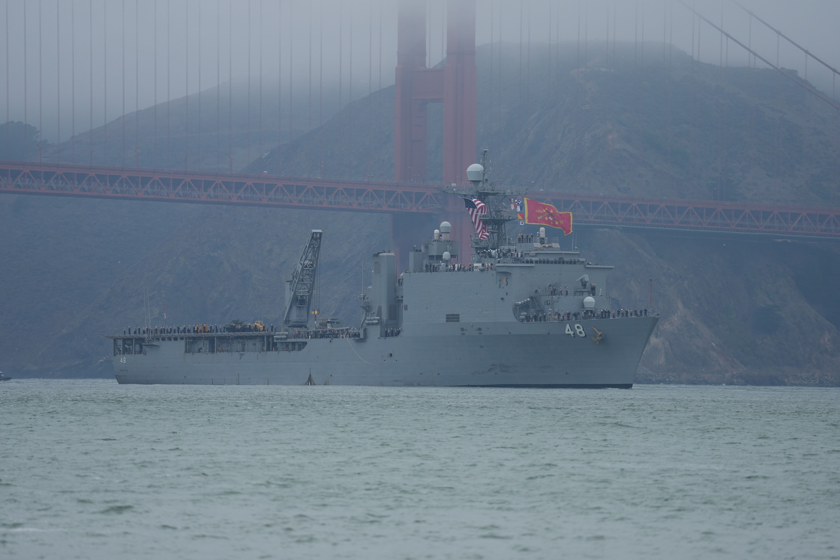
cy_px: 280
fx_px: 9333
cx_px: 420
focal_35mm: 400
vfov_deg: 3.4
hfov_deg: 5.2
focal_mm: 400
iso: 320
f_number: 4.5
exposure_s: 1/1250
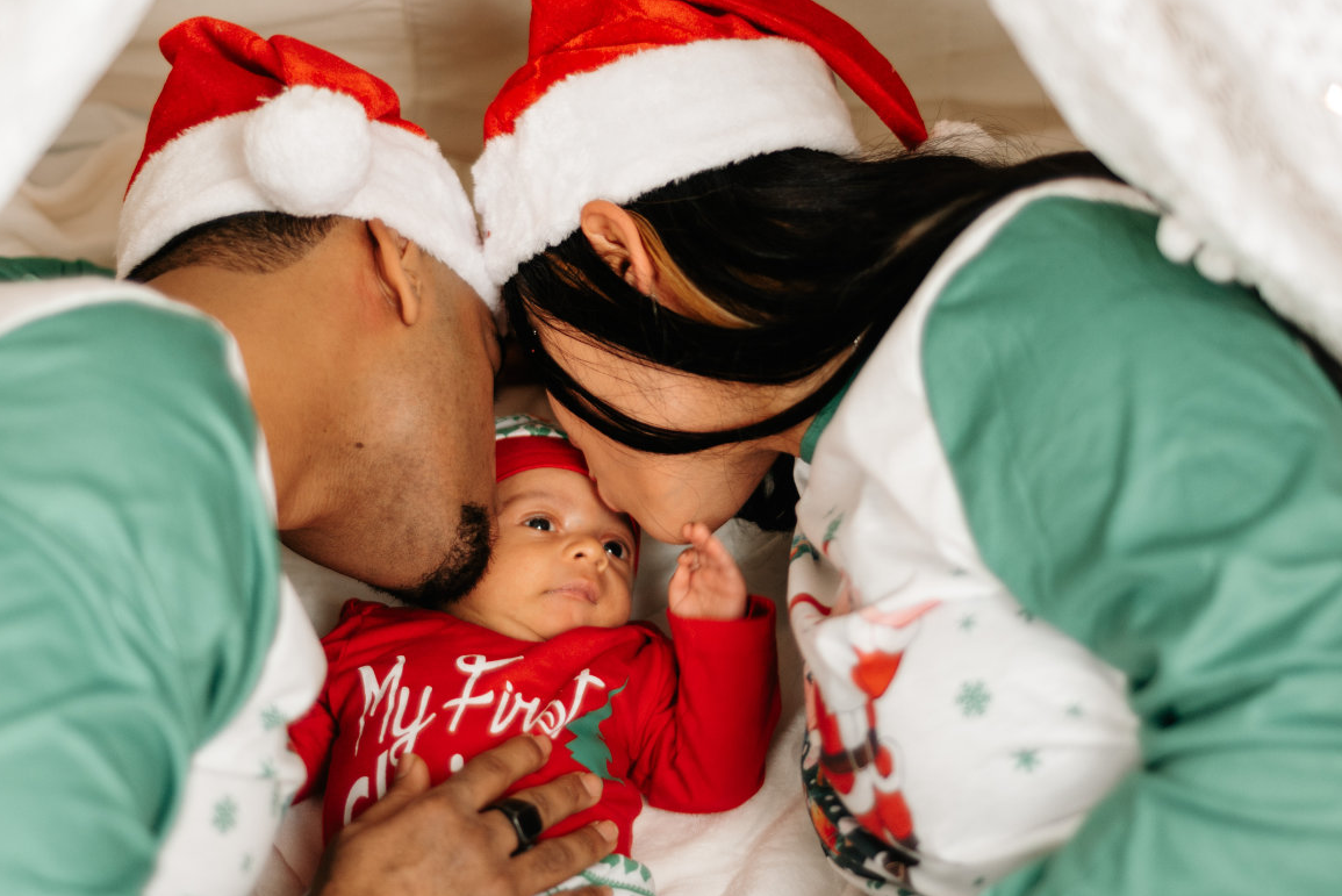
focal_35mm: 70
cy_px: 345
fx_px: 2610
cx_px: 619
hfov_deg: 28.8
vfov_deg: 19.4
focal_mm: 50
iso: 250
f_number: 1.8
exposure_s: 1/125
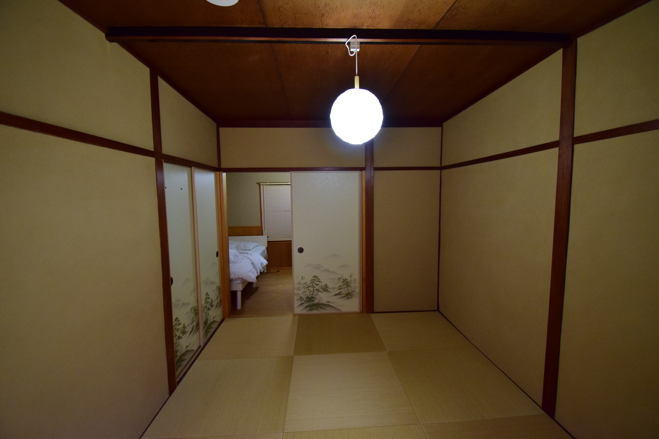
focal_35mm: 15
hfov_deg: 100.4
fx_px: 275
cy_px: 220
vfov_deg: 77.4
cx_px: 330
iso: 1250
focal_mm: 10
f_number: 6.7
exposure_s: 1/60
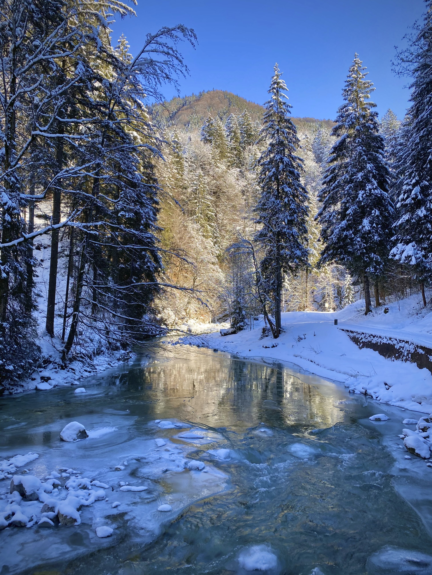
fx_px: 433
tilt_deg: +5.3
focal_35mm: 26
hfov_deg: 53.1
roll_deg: +0.7
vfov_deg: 67.3
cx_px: 216
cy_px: 288
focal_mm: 4.25
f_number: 1.8
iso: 32
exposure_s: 1/594
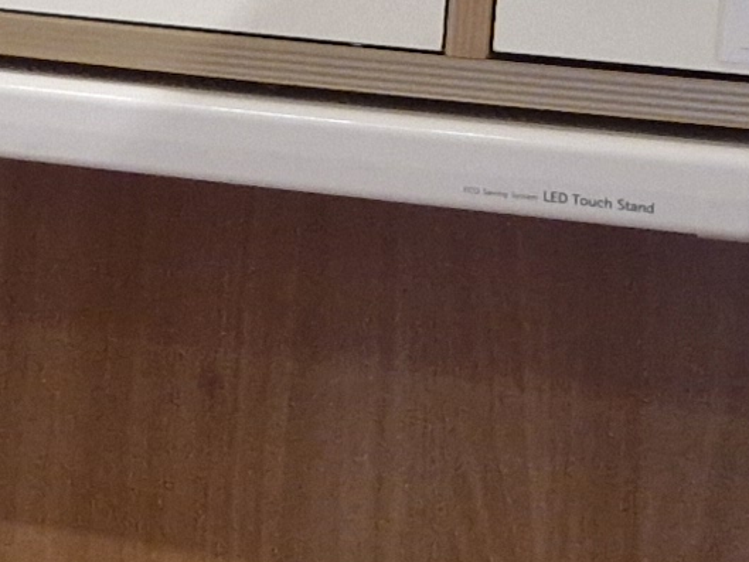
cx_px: 136
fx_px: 3766
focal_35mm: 174
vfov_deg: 8.5
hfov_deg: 11.3
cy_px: 413
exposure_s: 1/120
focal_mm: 5.54
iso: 800
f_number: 1.8
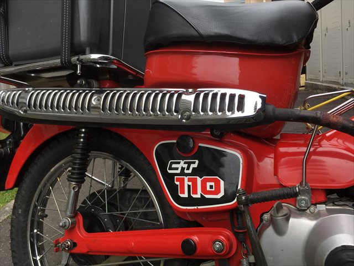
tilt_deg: -12.7
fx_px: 297
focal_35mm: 29
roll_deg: +8.5
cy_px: 133
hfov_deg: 61.7
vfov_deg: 48.2
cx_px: 177
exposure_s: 1/298
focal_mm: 4.15
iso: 25
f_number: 2.2
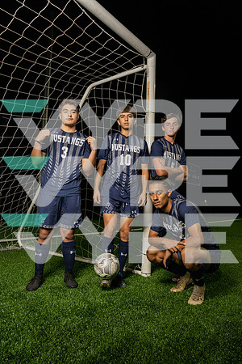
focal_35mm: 24
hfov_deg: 53.1
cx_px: 121
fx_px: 242
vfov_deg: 73.7
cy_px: 182
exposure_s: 1/200
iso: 500
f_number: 7.1
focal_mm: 24
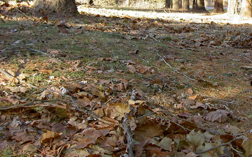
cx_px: 213
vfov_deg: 15.1
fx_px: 591
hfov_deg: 23.6
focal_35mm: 86
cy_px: 27
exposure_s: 1/89.3
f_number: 2.8
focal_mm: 8
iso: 100
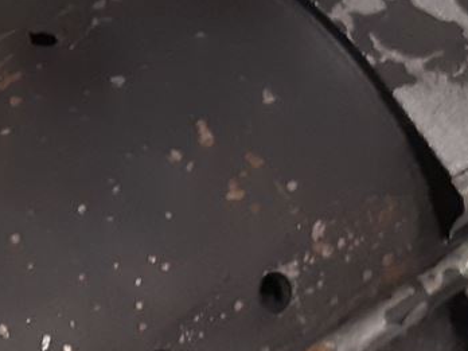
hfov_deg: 12.2
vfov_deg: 9.5
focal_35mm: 153
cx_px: -265
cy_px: 469
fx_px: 2069
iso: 160
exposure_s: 1/50
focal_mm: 3.93
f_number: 1.7
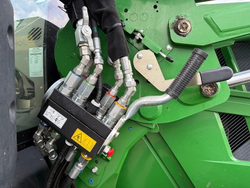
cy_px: 94
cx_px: 125
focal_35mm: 24
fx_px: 173
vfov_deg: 56.8
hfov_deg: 71.6
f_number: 1.78
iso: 80
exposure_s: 1/433
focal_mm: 6.76
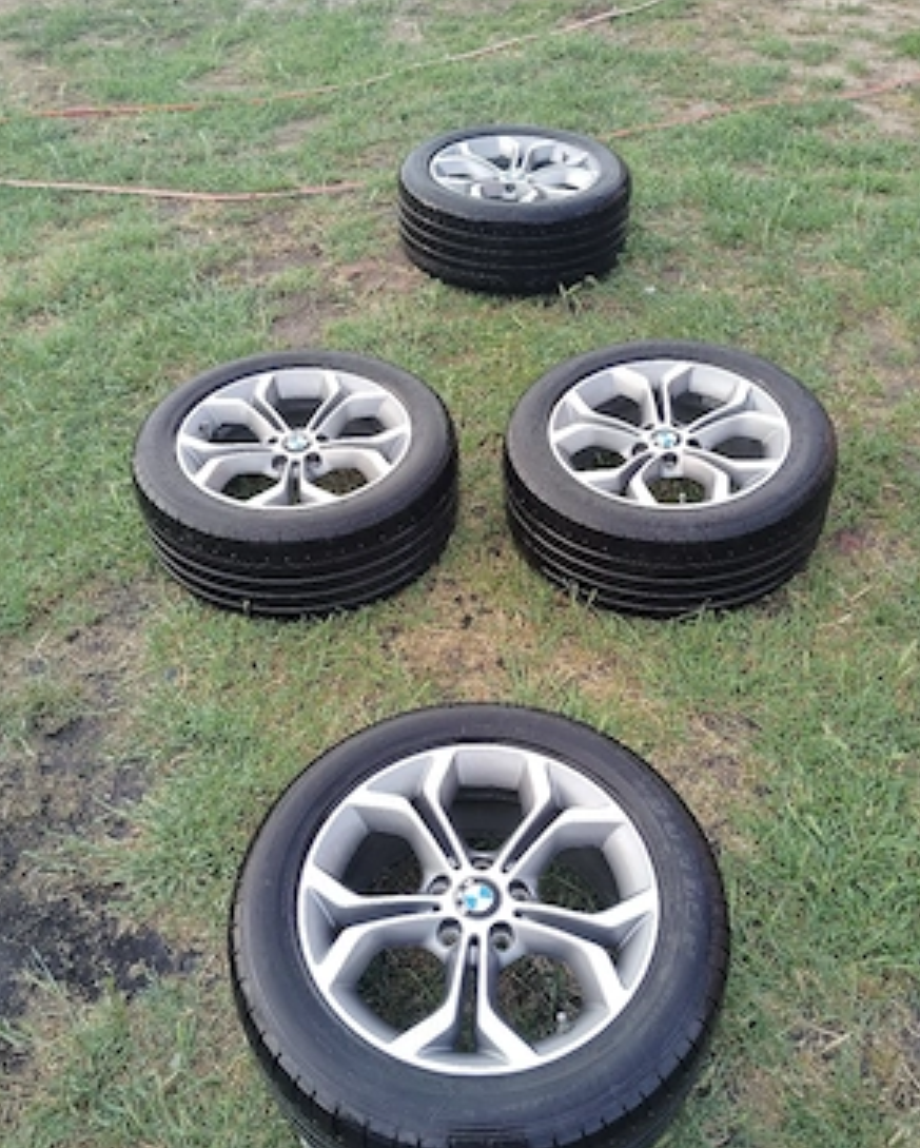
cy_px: 595
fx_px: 1020
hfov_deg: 48.6
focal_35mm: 30
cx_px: 468
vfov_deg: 58.7
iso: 122
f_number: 1.8
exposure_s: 1/100
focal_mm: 4.22
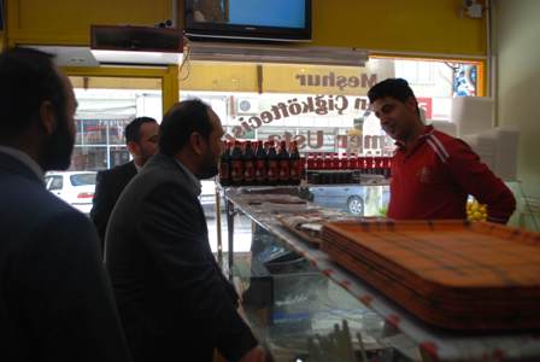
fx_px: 451
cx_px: 270
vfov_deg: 43.7
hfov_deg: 61.9
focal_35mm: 30
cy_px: 181
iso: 200
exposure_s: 1/100
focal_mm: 20
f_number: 5
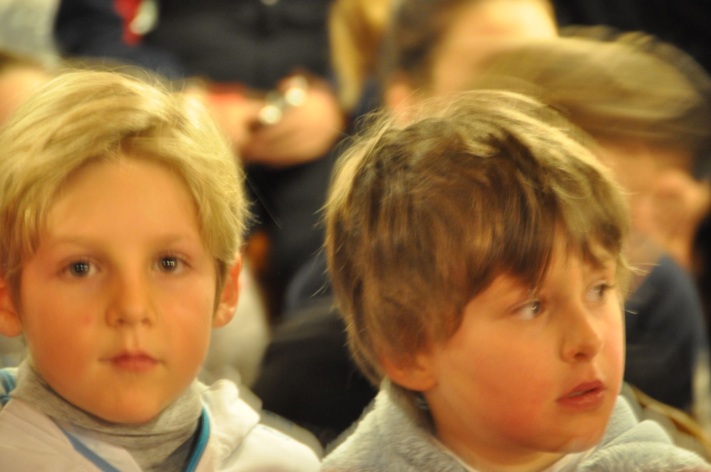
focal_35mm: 255
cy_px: 236
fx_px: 5031
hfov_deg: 8.1
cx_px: 356
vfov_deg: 5.4
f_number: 5.6
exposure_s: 1/3
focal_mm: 170
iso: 1600
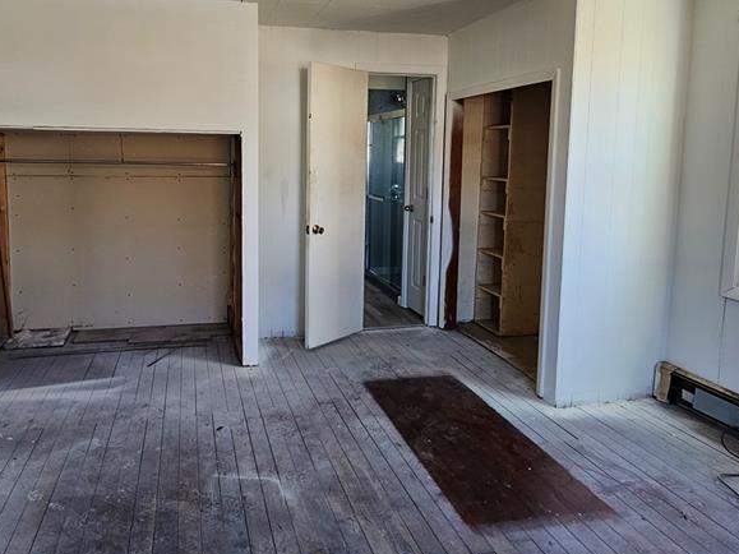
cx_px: 299
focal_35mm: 23
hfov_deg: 73.2
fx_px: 491
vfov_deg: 58.1
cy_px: 204
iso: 100
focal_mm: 2.2
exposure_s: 1/60
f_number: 2.2
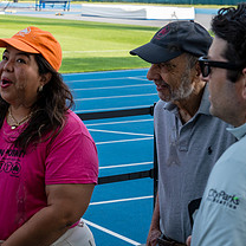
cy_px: 89
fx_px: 836
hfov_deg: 16.5
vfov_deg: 16.7
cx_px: 20
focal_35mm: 104
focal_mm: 44
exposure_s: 1/200
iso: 100
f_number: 5
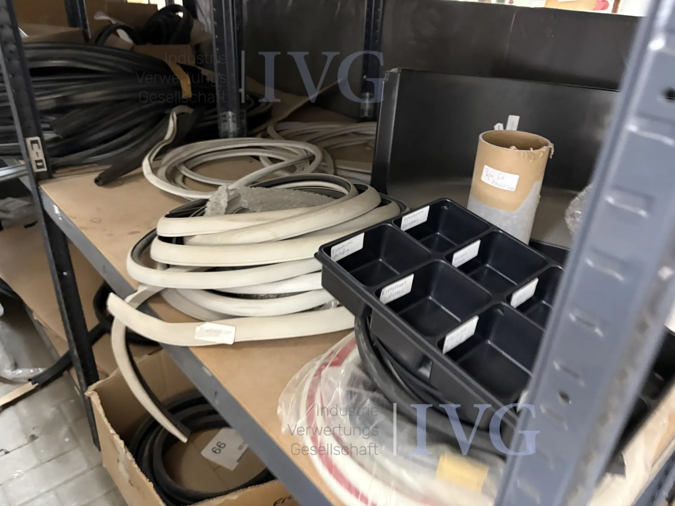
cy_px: 253
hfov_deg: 67.3
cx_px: 338
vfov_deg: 53.1
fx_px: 507
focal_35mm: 26
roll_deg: -4.8
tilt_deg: -28.7
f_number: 1.6
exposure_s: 1/25
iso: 500
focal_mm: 5.96
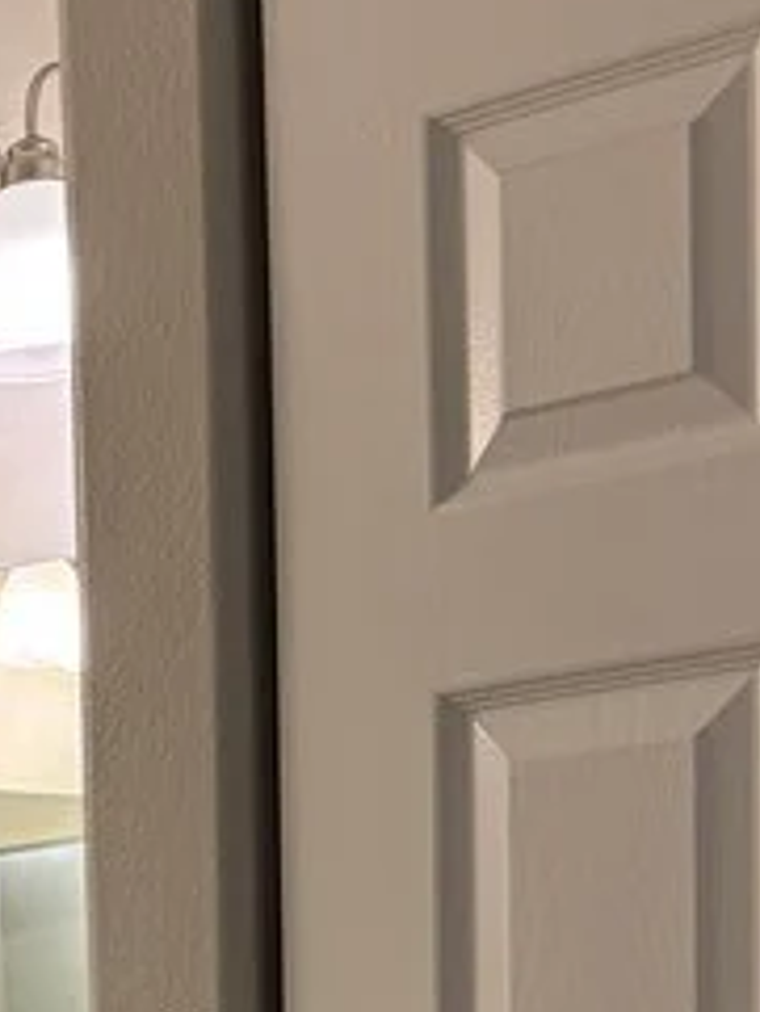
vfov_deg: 17.3
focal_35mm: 102
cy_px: 1533
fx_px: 2983
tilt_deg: -6.8
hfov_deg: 13.8
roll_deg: +3.2
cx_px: -311
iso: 160
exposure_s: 1/120
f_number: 1.78
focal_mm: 6.76
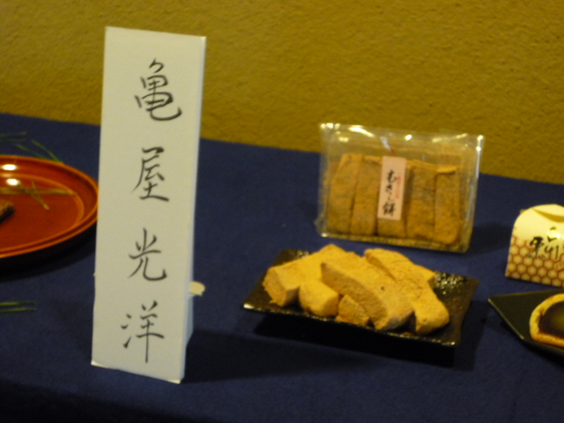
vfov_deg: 21.3
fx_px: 1124
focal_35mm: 69
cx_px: 282
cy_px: 212
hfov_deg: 28.2
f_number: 5.4
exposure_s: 1/8
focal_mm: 12.2
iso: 400
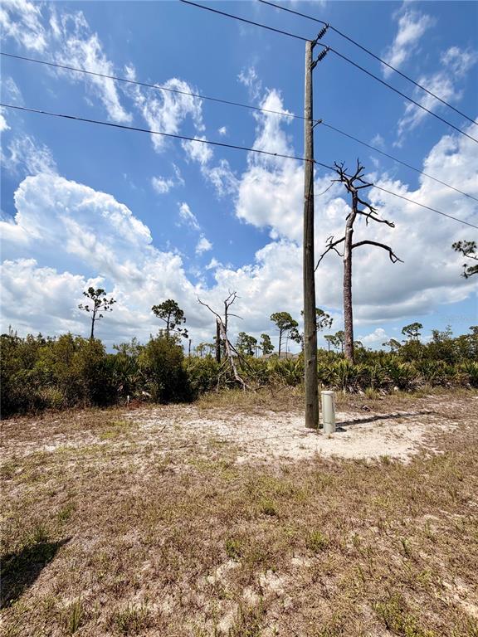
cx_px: 239
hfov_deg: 85.7
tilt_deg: +10.8
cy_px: 318
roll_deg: +0.0
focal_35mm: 14
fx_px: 258
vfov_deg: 102.1
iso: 20
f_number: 2.2
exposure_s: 1/1497
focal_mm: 2.22
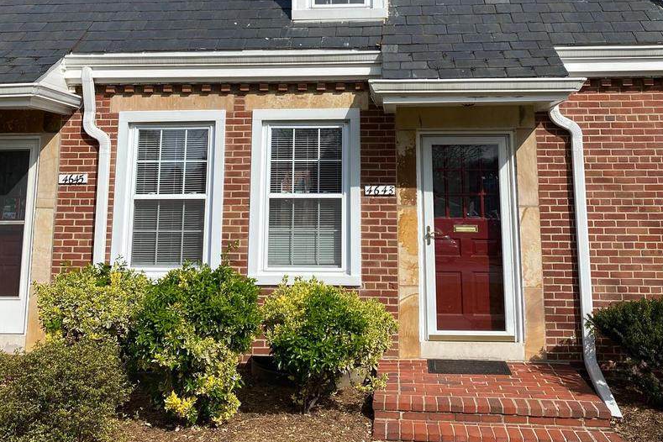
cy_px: 101
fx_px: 681
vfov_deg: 35.0
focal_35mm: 37
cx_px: 339
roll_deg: +0.3
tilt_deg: +9.0
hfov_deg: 51.9
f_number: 1.8
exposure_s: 1/3125
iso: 32
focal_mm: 4.25
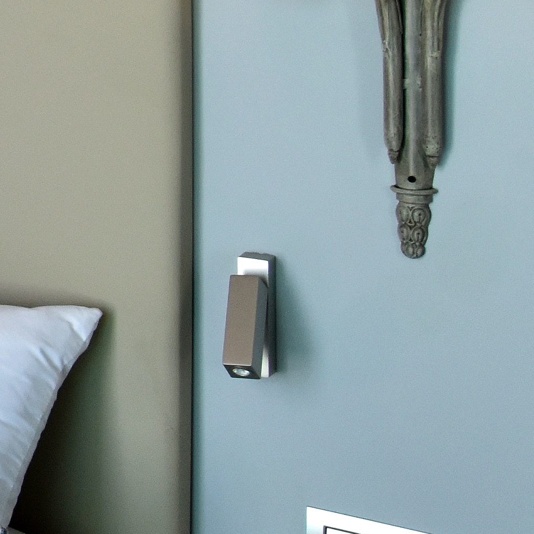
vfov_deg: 18.2
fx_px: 1553
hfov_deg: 13.9
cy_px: -157
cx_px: -737
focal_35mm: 89
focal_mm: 18
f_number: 10
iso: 1250
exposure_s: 1/50
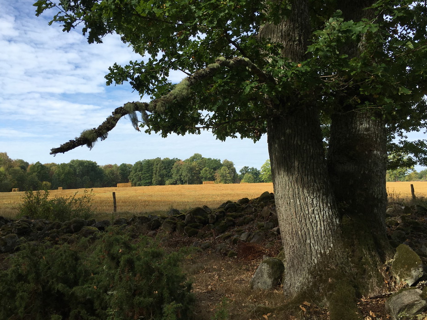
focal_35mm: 30
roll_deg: -0.6
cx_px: 209
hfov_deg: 60.0
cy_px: 165
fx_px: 370
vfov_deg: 46.8
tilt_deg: +4.7
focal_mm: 4.15
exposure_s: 1/855
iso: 25
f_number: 2.2
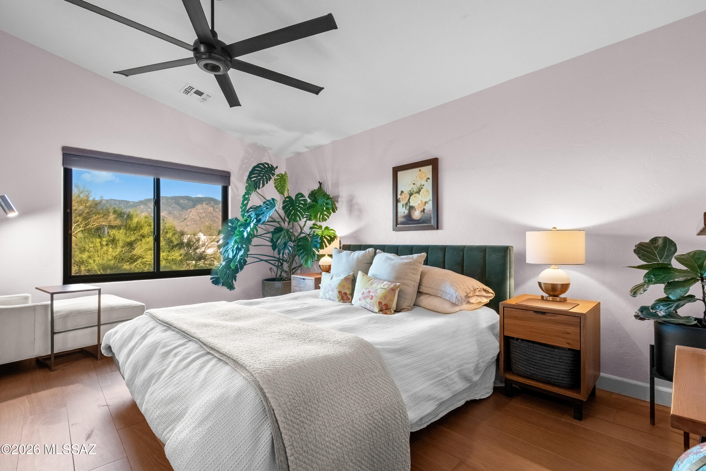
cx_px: 353
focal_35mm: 15
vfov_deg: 77.3
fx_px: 294
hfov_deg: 100.4
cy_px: 236
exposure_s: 1/10
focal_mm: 10
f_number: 13
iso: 1600
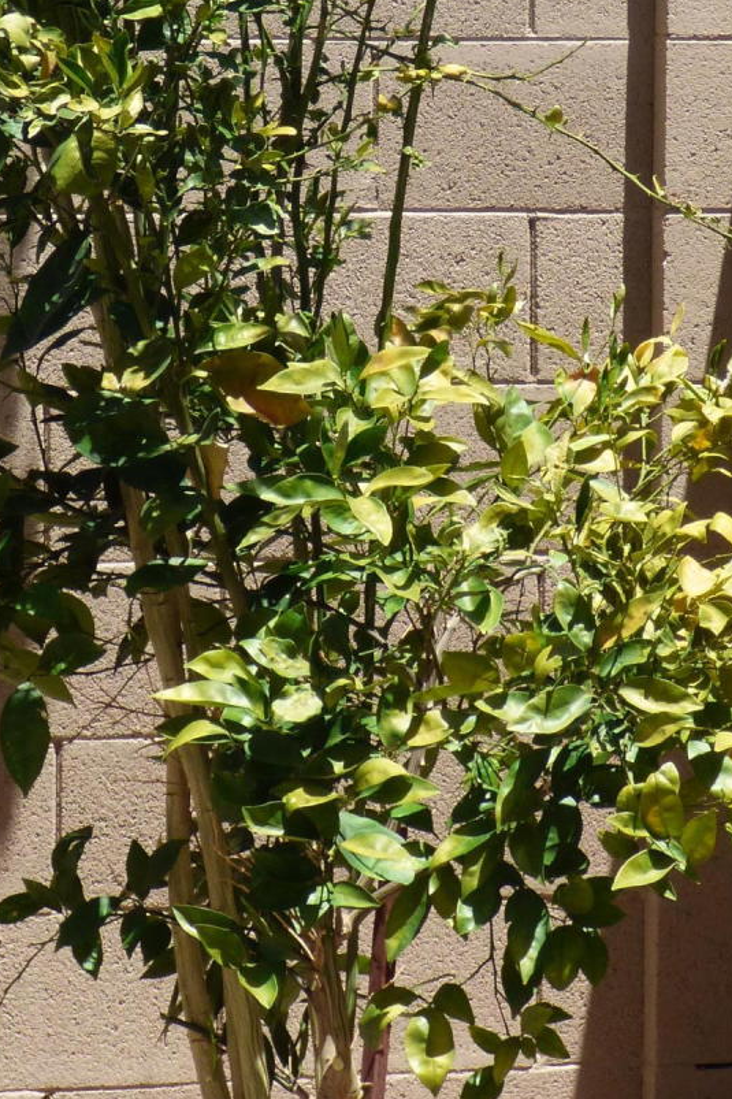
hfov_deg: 8.0
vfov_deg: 12.0
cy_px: 357
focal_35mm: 171
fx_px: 5217
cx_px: 406
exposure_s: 1/500
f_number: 4.2
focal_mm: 11.21
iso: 100
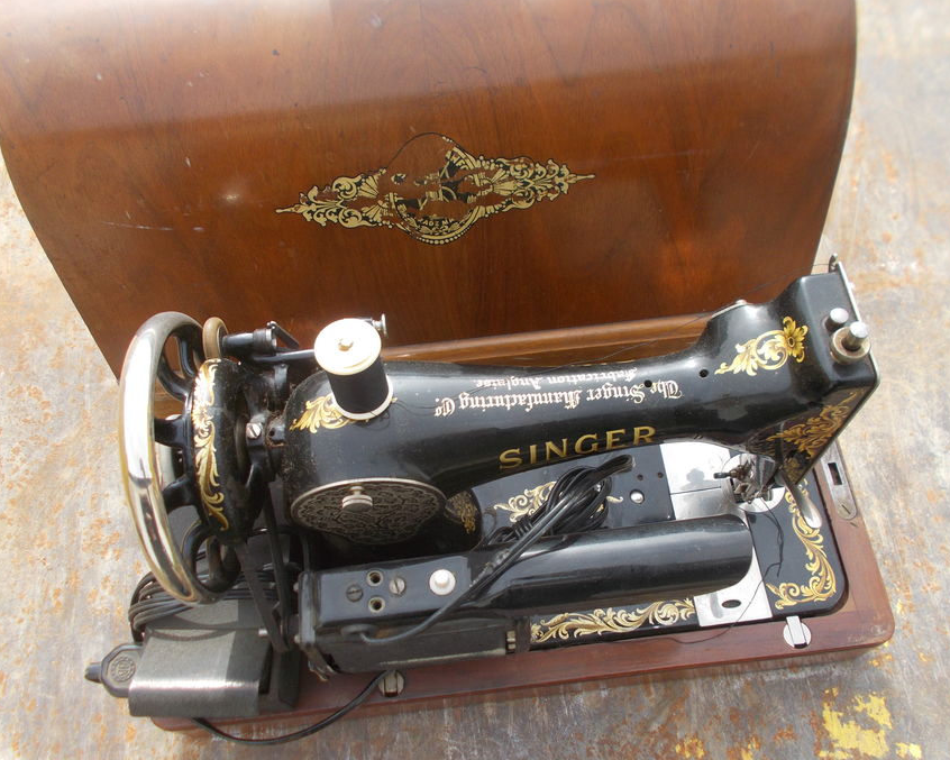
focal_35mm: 30
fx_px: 844
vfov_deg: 48.4
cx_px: 483
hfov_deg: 58.8
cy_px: 418
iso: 80
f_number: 3.2
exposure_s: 1/320
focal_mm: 4.6
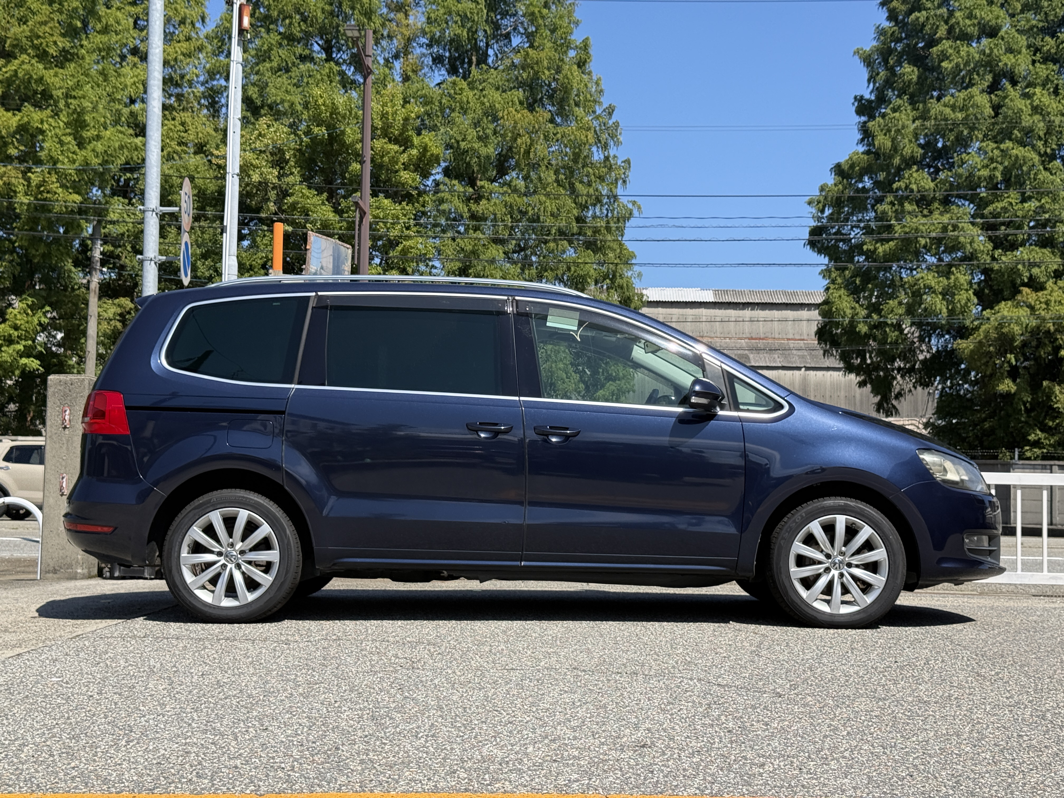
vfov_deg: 30.3
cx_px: 532
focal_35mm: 48
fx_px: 1475
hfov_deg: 39.7
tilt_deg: +3.2
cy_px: 399
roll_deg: -1.2
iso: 64
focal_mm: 6.76
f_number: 1.78
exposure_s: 1/3704
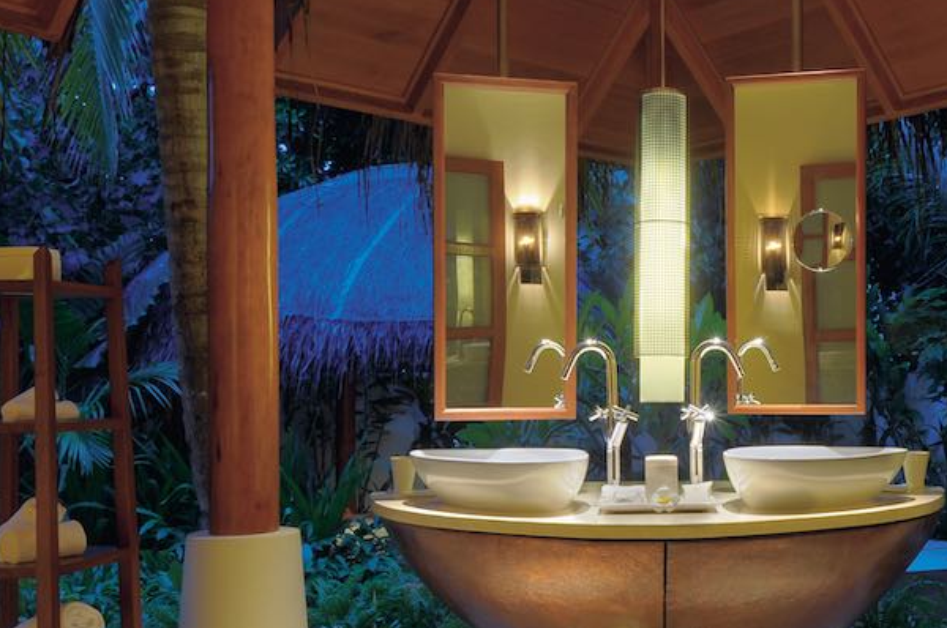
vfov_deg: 29.7
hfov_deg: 42.8
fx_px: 1182
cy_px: 380
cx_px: 658
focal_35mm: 45
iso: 200
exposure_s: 1/6
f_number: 14
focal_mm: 18
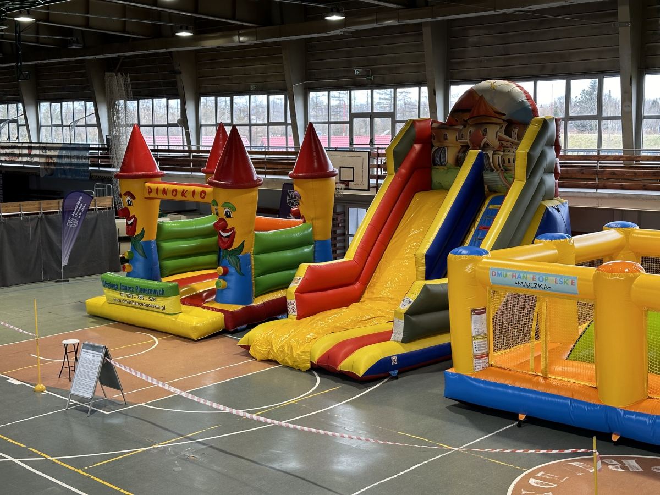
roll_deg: +0.7
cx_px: 330
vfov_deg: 30.3
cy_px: 248
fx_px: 915
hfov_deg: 39.7
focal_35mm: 48
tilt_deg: -7.1
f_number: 1.78
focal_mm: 6.86
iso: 80
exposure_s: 1/118
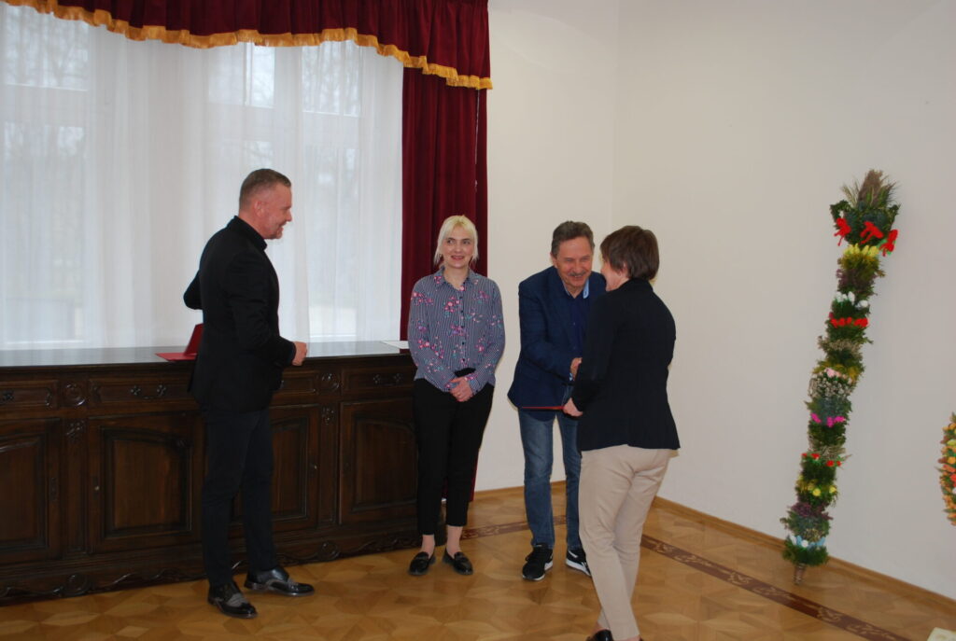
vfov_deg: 37.0
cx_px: 478
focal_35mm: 36
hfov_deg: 53.0
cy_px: 320
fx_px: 958
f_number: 4.2
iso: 200
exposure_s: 1/60
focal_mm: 24
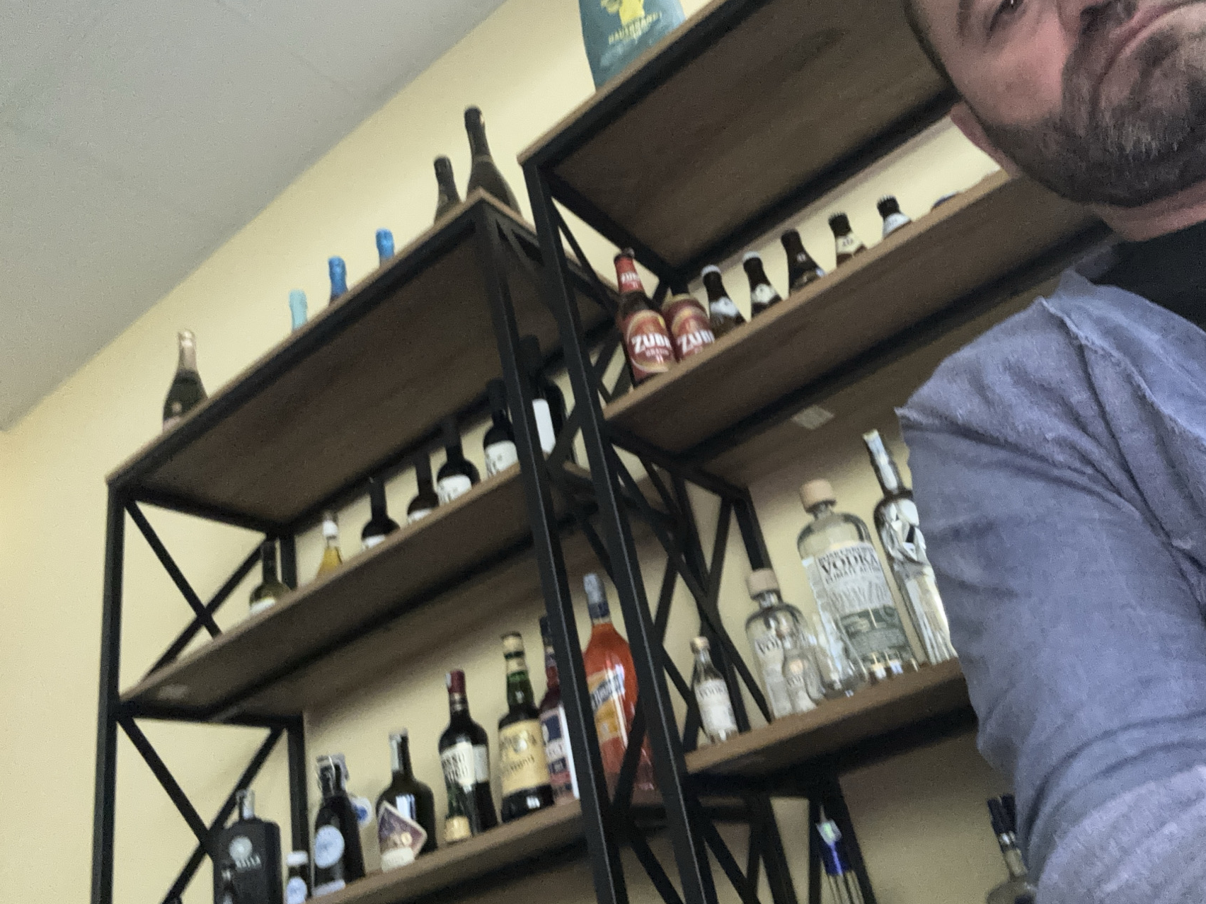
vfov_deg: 51.3
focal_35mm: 27
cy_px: 479
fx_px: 941
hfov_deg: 65.3
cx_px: 642
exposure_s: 1/26
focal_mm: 2.69
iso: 400
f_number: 1.9
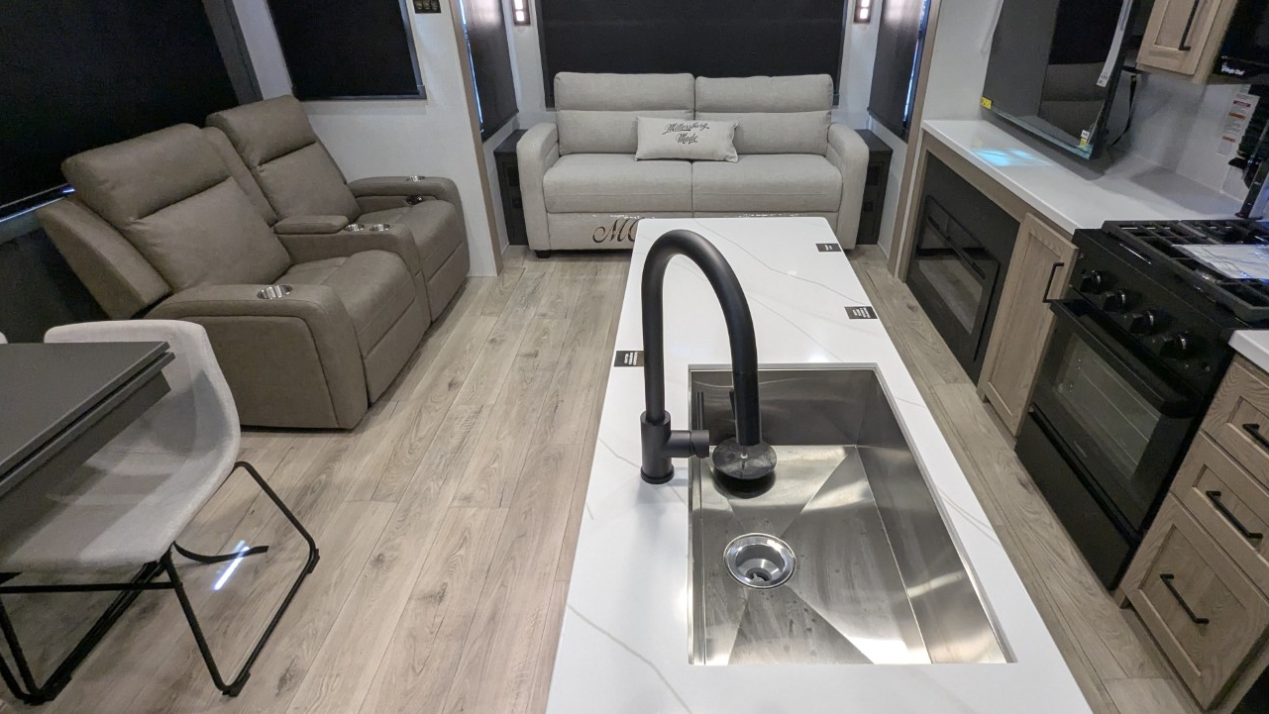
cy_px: 370
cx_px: 687
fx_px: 639
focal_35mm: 19
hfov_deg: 89.4
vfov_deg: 58.4
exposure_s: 1/80
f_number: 2.2
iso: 176
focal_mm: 2.35
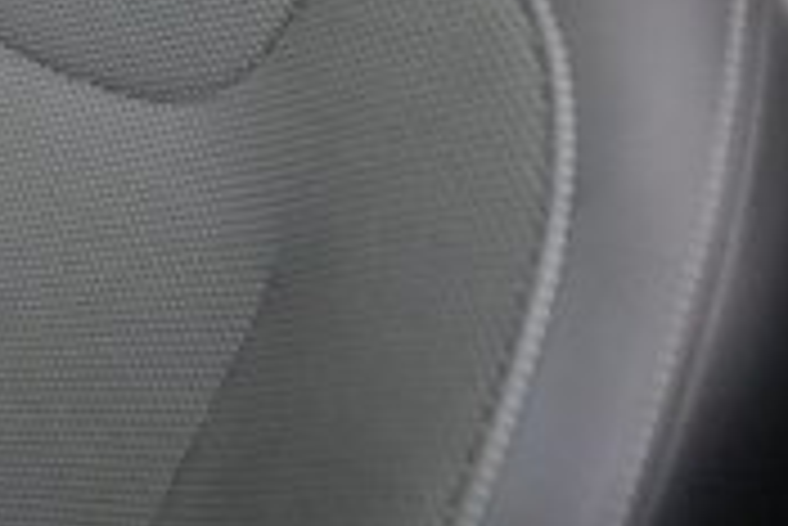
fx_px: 1358
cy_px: -238
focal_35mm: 62
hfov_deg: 22.7
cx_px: -536
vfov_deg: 19.4
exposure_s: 1/50
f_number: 2.8
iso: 12800
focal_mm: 17
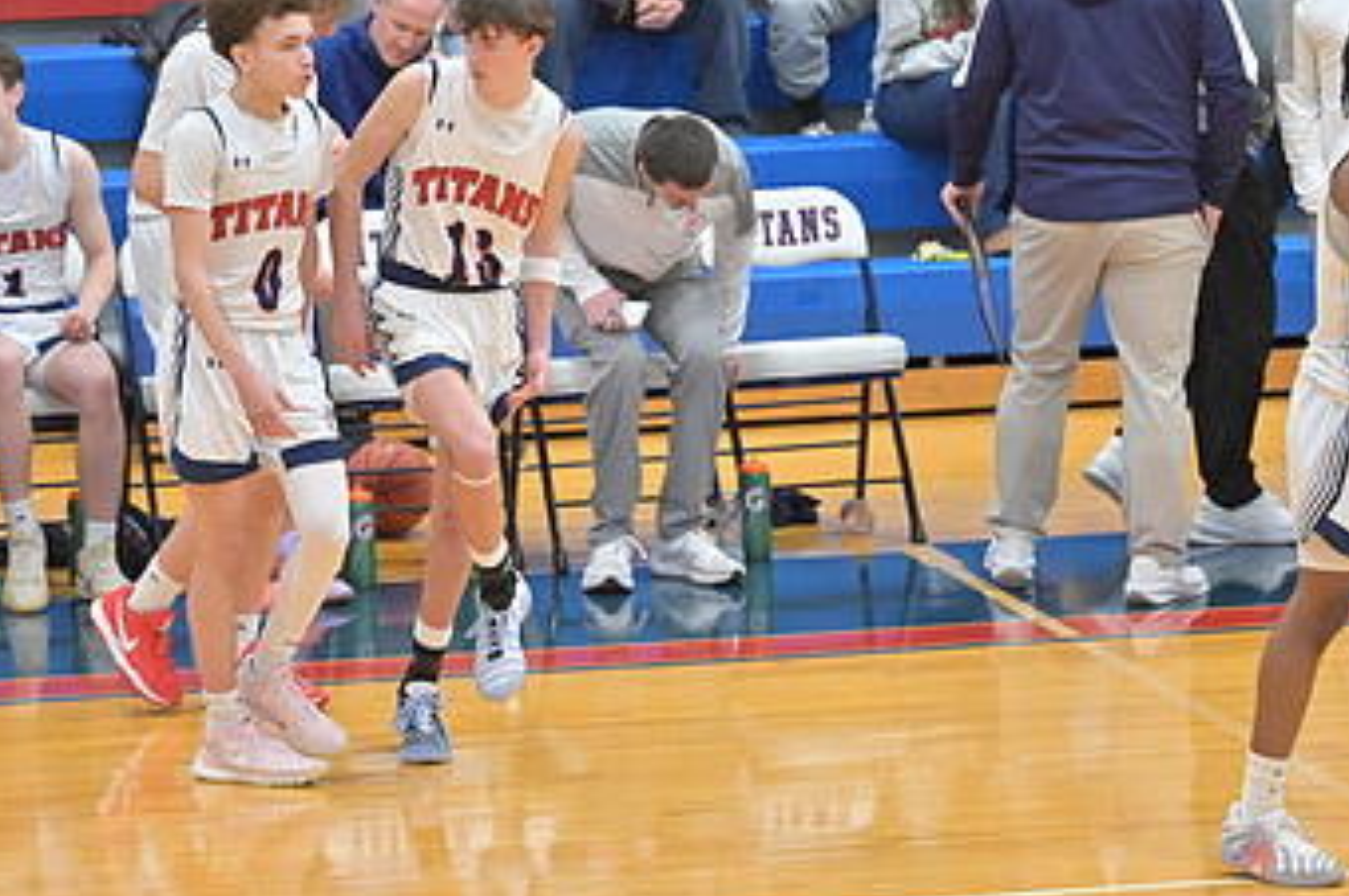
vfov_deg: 4.1
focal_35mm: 333
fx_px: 12466
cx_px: 405
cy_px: 313
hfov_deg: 6.2
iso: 8000
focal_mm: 195
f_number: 4
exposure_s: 1/800
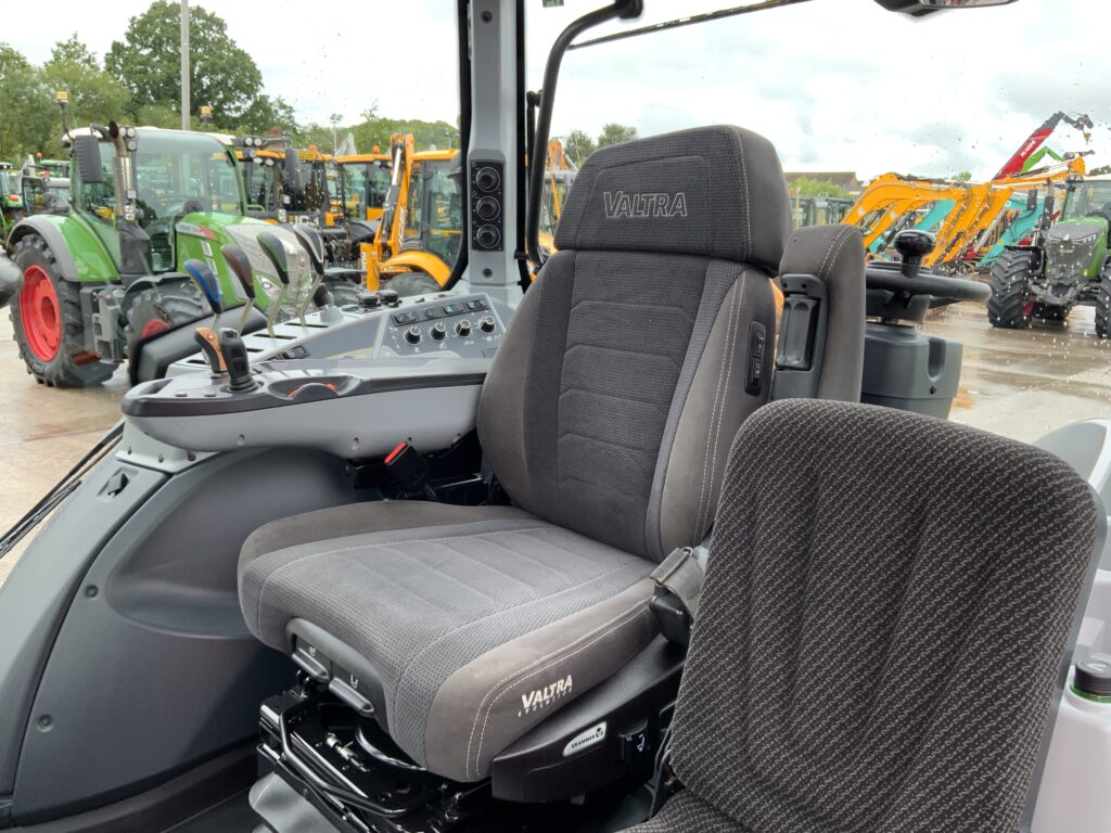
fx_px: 931
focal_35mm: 29
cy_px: 416
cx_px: 556
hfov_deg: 61.7
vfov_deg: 48.2
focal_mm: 3
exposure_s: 1/122
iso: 20
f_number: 1.8
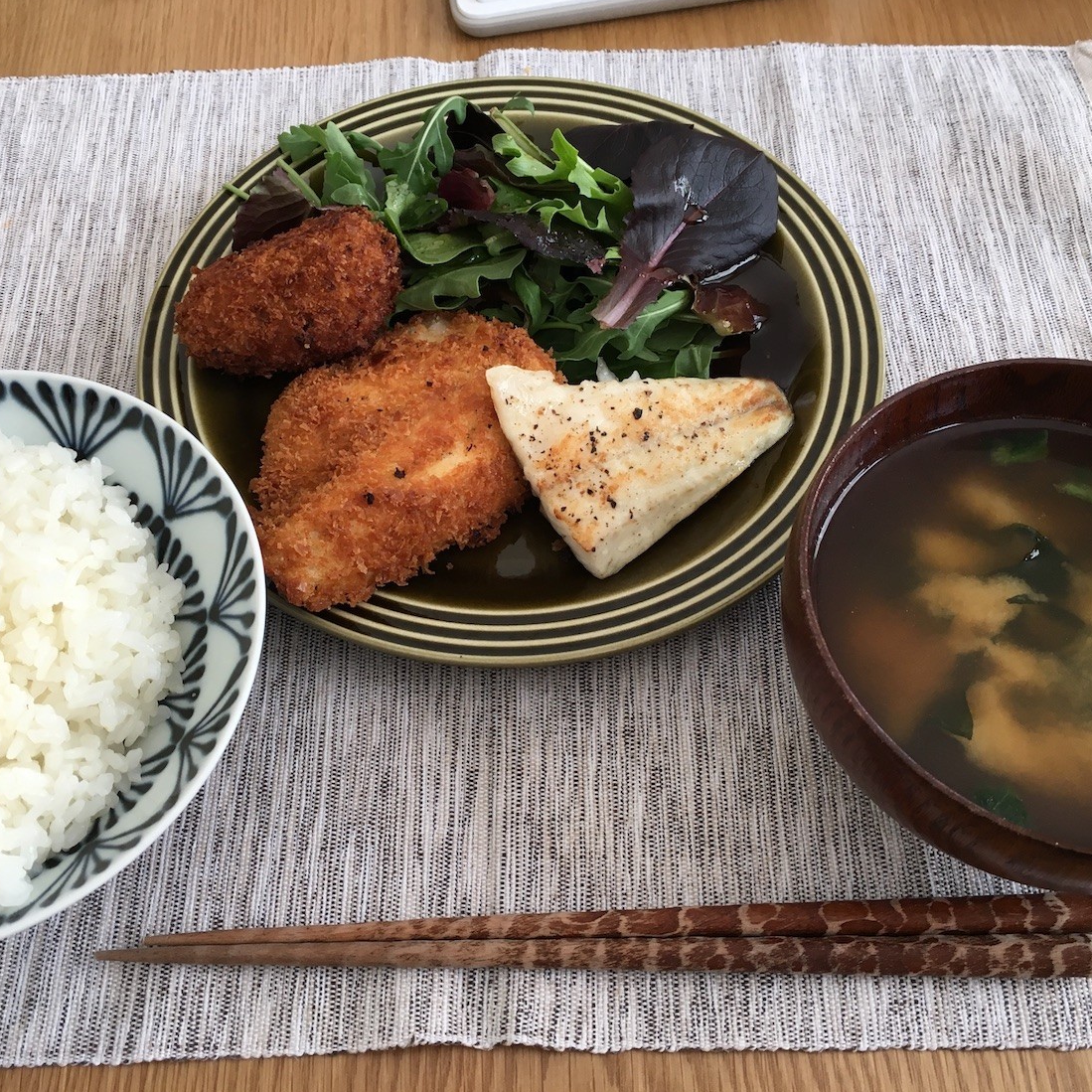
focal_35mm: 35
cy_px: 541
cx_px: 484
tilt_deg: -59.6
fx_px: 1249
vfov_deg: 47.2
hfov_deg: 47.1
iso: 25
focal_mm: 4.15
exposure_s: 1/33
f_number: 2.2
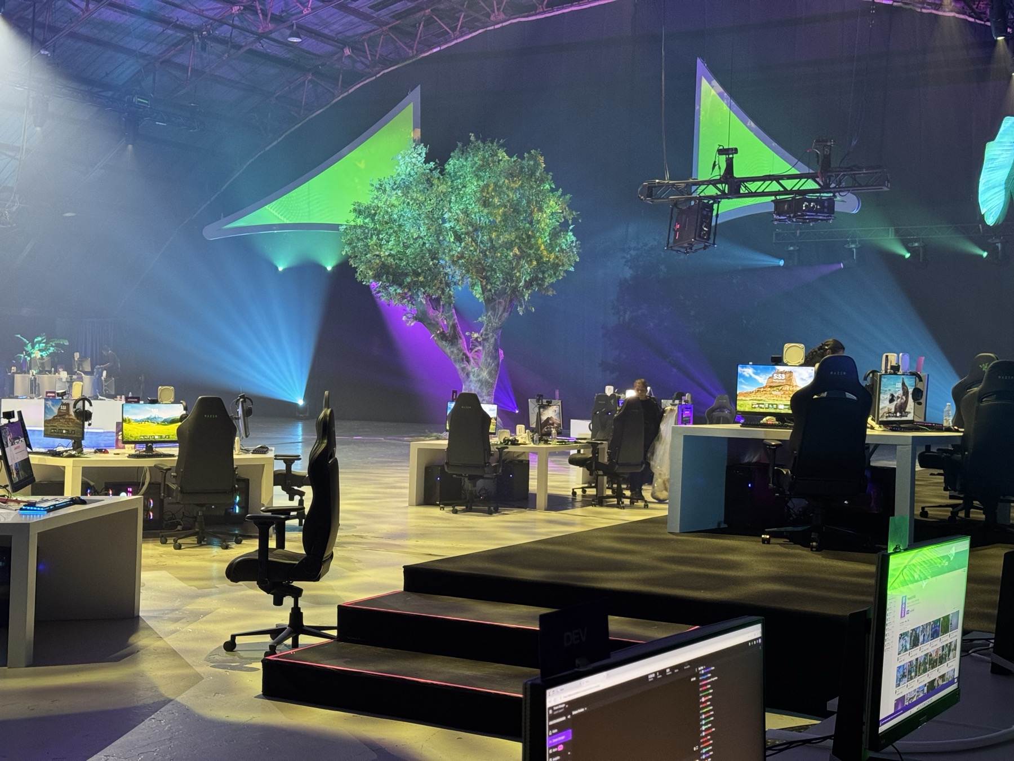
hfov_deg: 39.7
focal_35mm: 48
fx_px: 1406
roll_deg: -2.0
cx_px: 507
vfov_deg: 30.3
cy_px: 380
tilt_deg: -1.3
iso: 400
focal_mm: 6.76
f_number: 1.78
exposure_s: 1/37
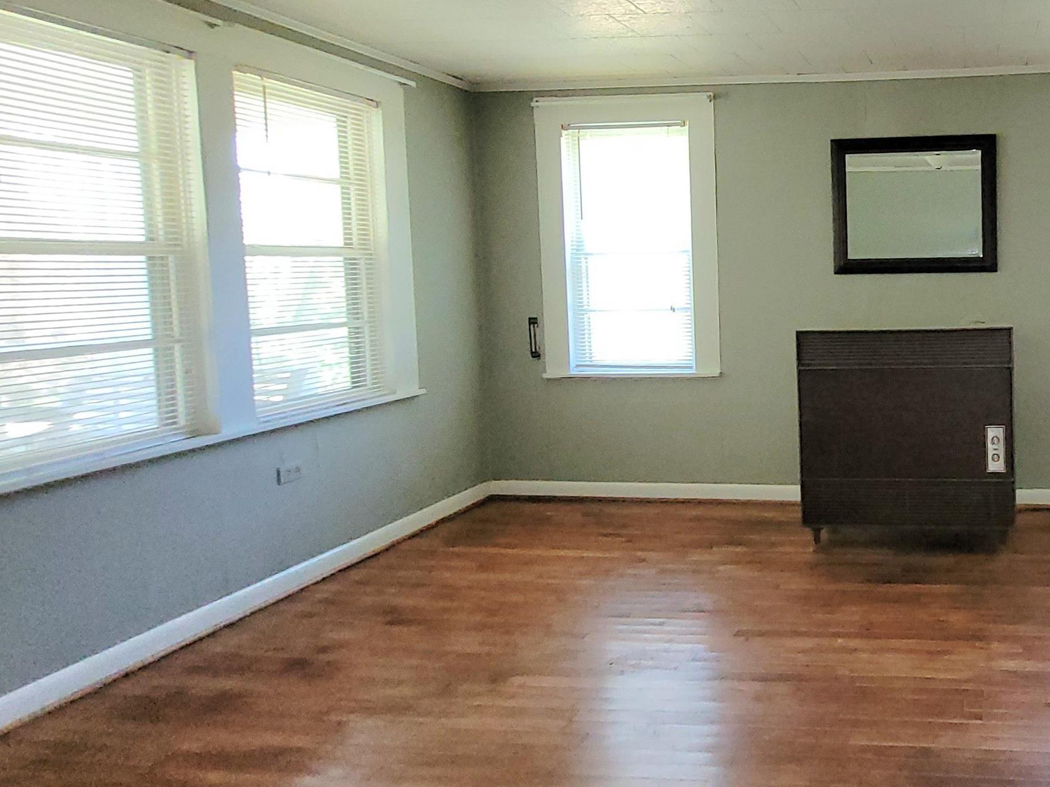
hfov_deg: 64.5
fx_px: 698
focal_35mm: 23
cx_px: 897
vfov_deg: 58.3
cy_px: 310
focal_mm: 1.74
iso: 250
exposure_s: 1/60.2
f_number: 2.2
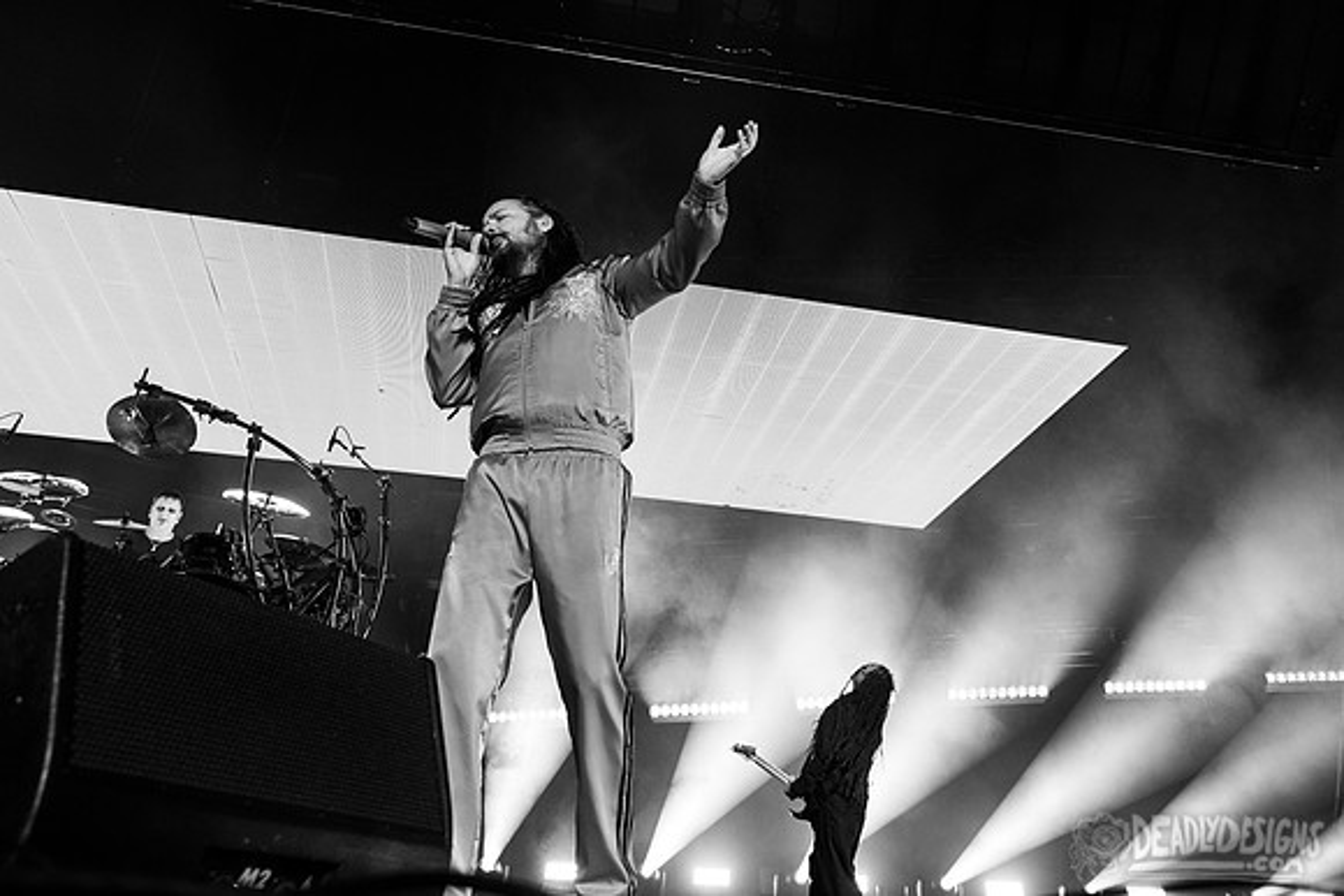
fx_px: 1227
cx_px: 728
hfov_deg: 57.3
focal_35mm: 33
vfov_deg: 39.6
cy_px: 283
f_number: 3.2
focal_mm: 24
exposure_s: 1/500
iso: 1000
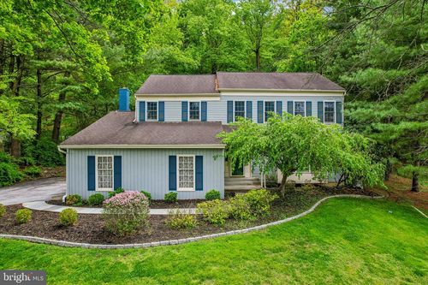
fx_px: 261
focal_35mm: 22
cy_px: 142
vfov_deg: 57.2
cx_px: 214
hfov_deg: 78.6
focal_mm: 8.4
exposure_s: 1/500
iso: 100
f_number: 2.8
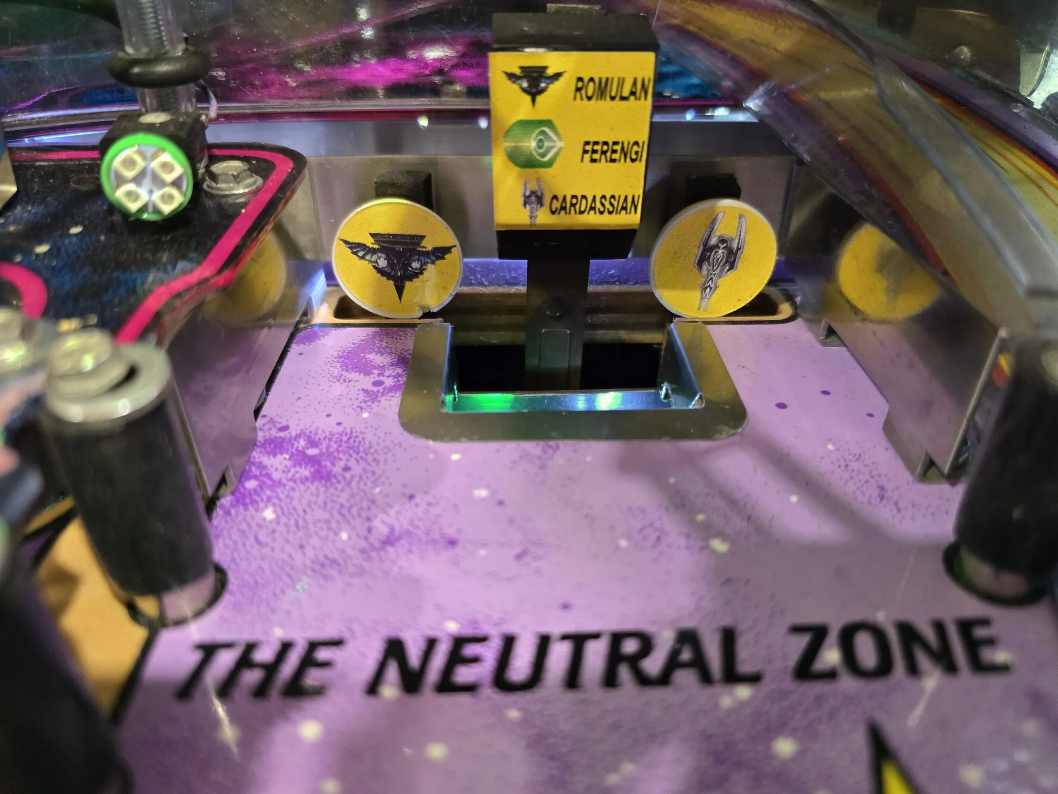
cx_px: 529
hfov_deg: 73.9
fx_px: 703
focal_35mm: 23
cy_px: 397
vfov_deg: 58.9
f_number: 1.7
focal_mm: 6.3
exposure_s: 1/100
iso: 400
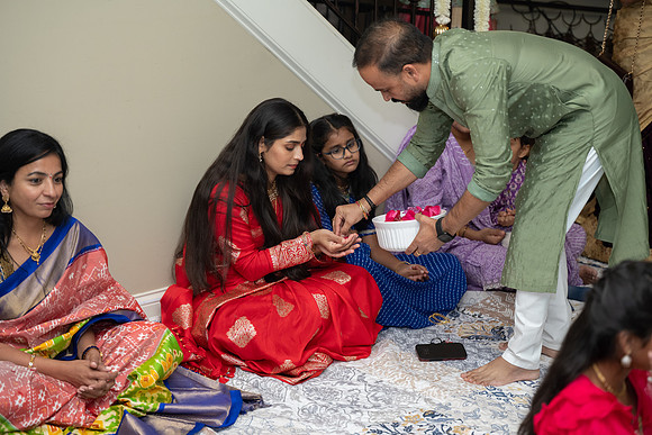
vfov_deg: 19.2
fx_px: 1286
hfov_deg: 28.4
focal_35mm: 71
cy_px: 218
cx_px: 326
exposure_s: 1/200
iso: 500
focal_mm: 71
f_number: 2.8
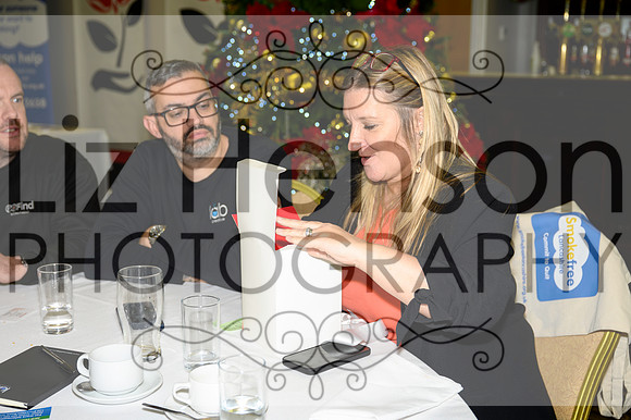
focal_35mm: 46
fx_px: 806
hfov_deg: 42.8
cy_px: 210
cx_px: 316
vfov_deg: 29.2
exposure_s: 1/100
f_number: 4
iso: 1600
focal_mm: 46
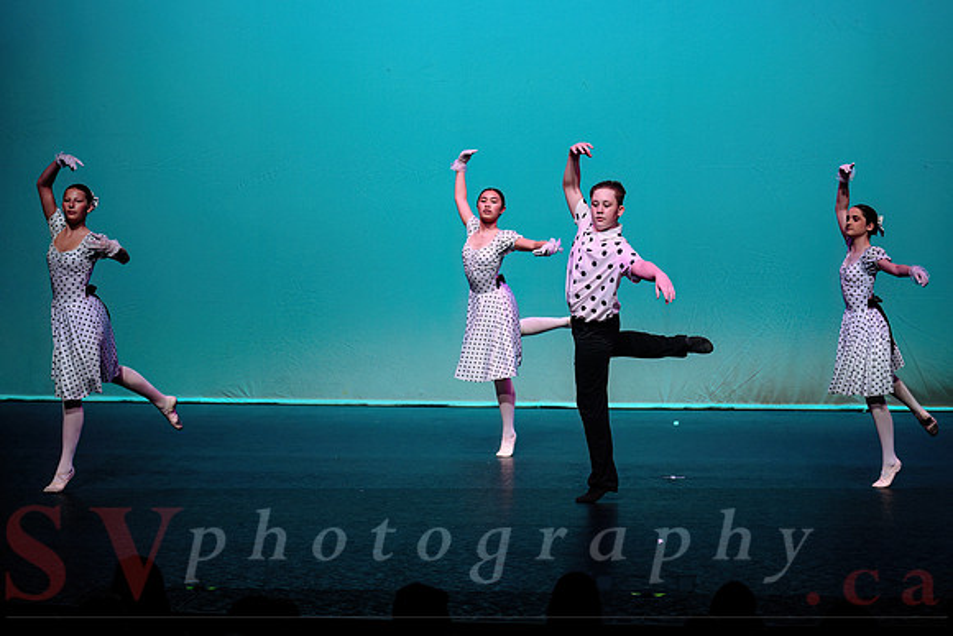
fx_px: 3059
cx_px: 490
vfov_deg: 11.9
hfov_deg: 17.7
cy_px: 286
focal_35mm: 116
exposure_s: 1/800
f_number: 2.8
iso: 1600
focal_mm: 105
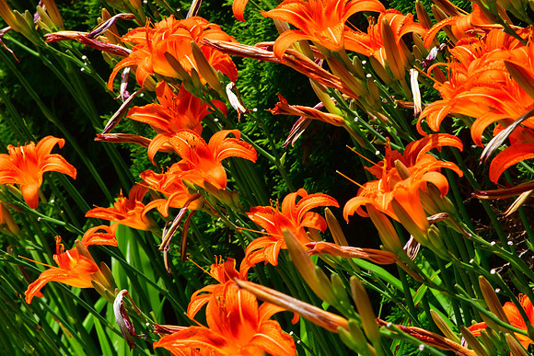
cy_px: 178
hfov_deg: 6.9
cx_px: 267
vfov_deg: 4.6
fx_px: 4451
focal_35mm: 300
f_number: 25
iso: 400
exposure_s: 1/100
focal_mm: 200
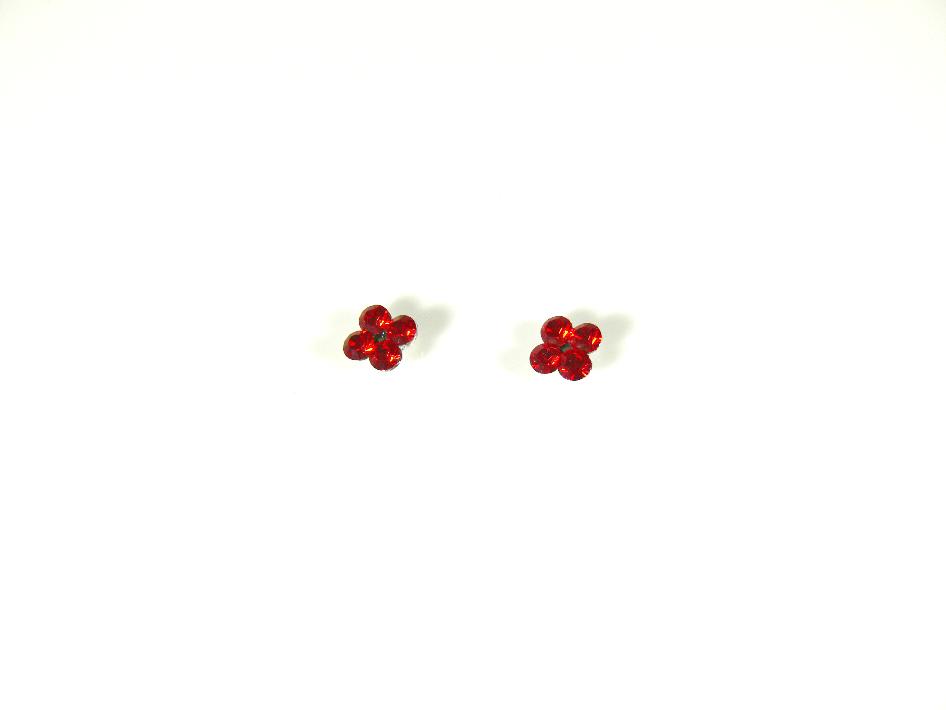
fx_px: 956
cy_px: 355
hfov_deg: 52.6
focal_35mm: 35
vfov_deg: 40.7
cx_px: 473
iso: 80
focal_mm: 7.4
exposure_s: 1/50
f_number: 4
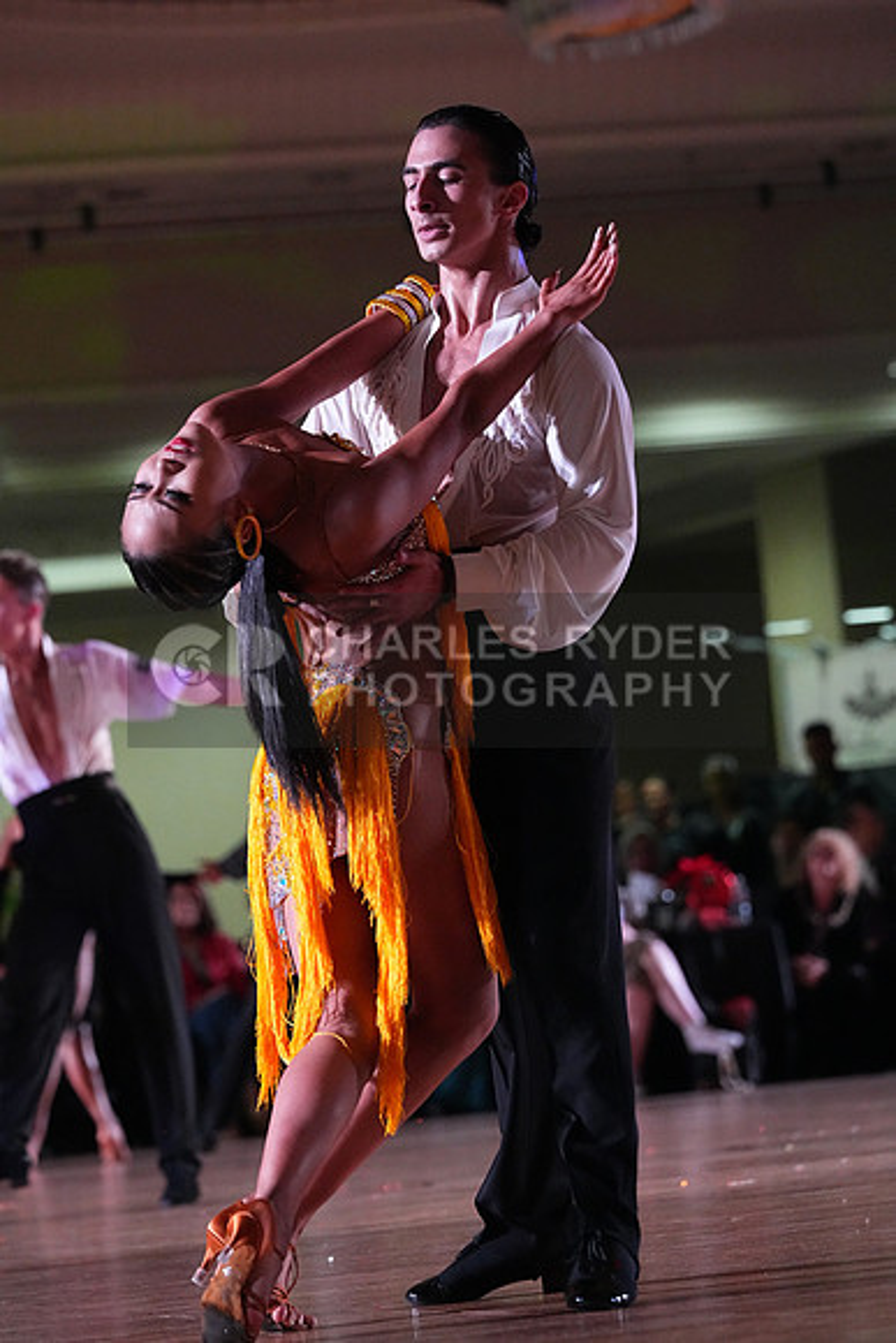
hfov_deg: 7.0
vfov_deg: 10.5
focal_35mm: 195
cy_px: 672
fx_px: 7275
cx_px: 448
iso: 10000
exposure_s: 1/400
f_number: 5.6
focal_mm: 195
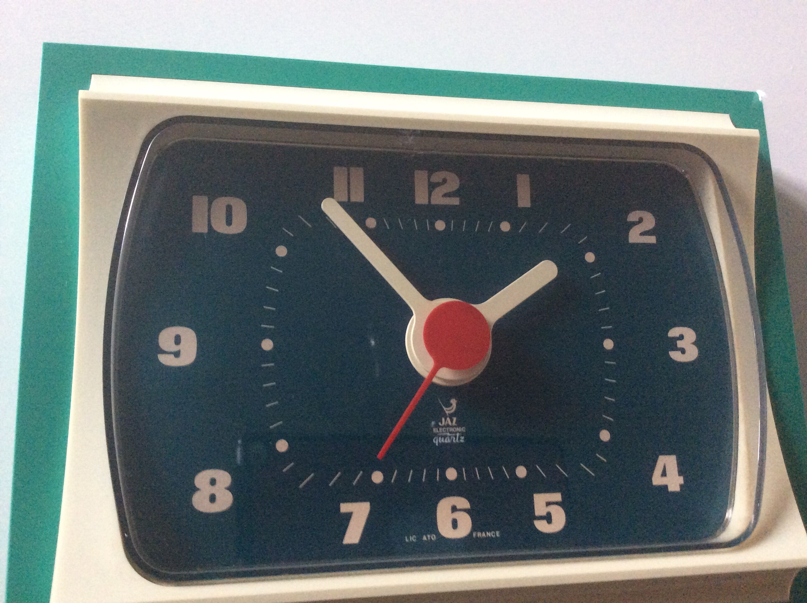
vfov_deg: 44.1
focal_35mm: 32
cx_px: 404
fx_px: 745
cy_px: 302
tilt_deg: -73.5
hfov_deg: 56.9
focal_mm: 3.3
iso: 320
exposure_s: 1/25
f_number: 2.4
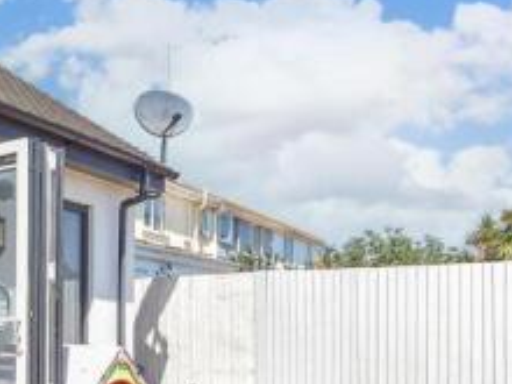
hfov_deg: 38.7
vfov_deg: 32.0
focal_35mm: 43
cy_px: 346
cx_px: -3
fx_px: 636
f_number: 8
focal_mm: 10
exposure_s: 1/200
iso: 160
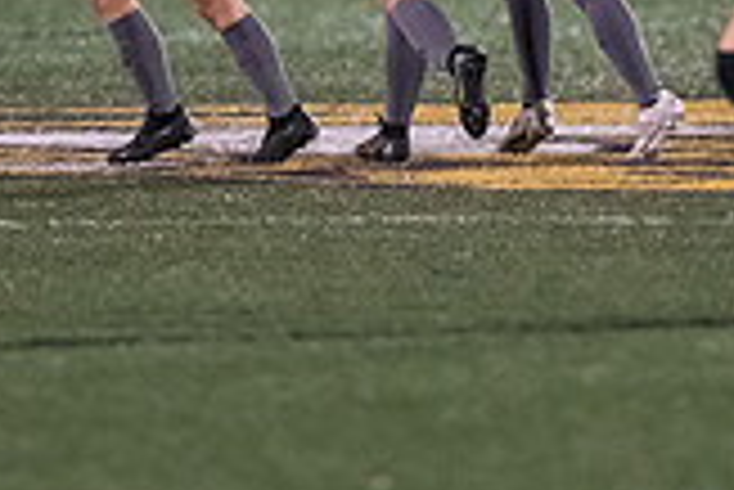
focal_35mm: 1070
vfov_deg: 1.3
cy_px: -191
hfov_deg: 1.9
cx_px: 369
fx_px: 21835
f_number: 2.8
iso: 8000
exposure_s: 1/1000
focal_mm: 300
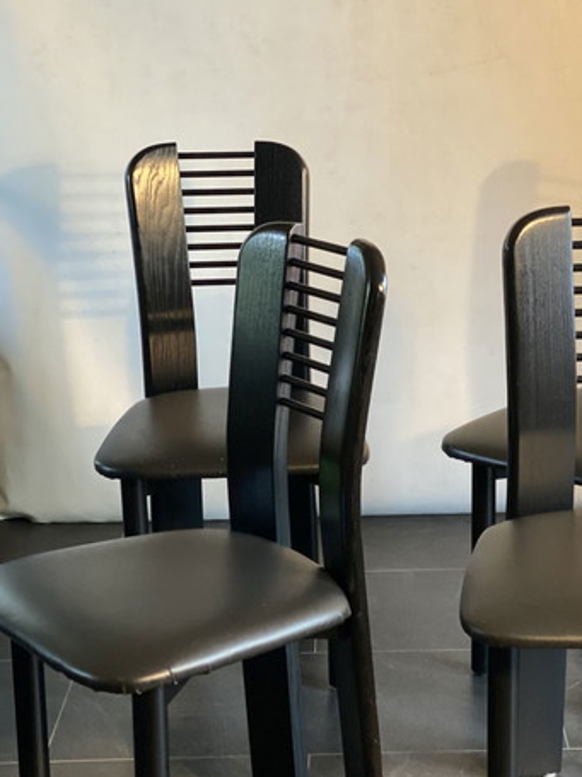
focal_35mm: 78
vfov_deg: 24.9
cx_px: 391
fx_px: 1749
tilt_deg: -18.9
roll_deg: +0.9
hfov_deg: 18.8
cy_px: 508
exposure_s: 1/25
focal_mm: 6
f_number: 2
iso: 320
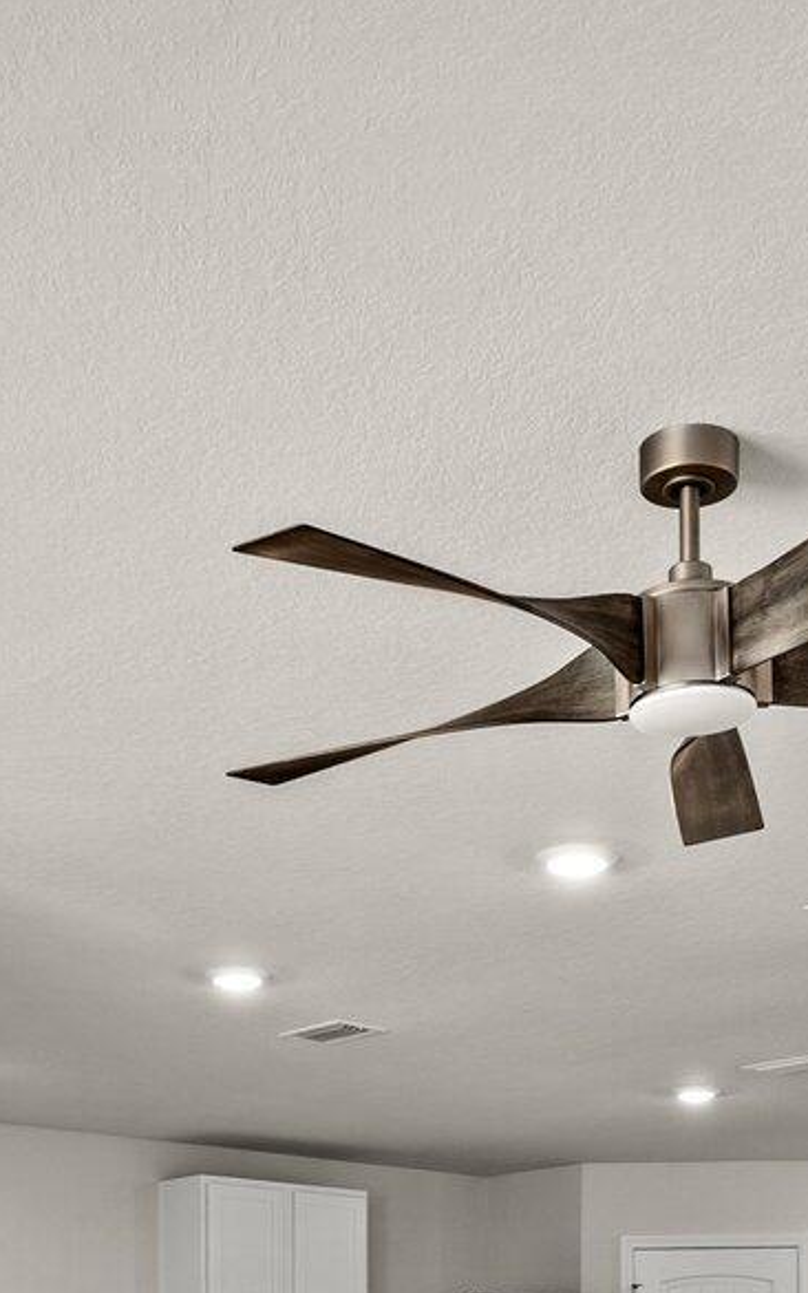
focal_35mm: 58
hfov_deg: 22.2
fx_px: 2059
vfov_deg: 31.0
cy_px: 1426
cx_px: 417
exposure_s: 1/2
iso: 400
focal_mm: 16.4
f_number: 8
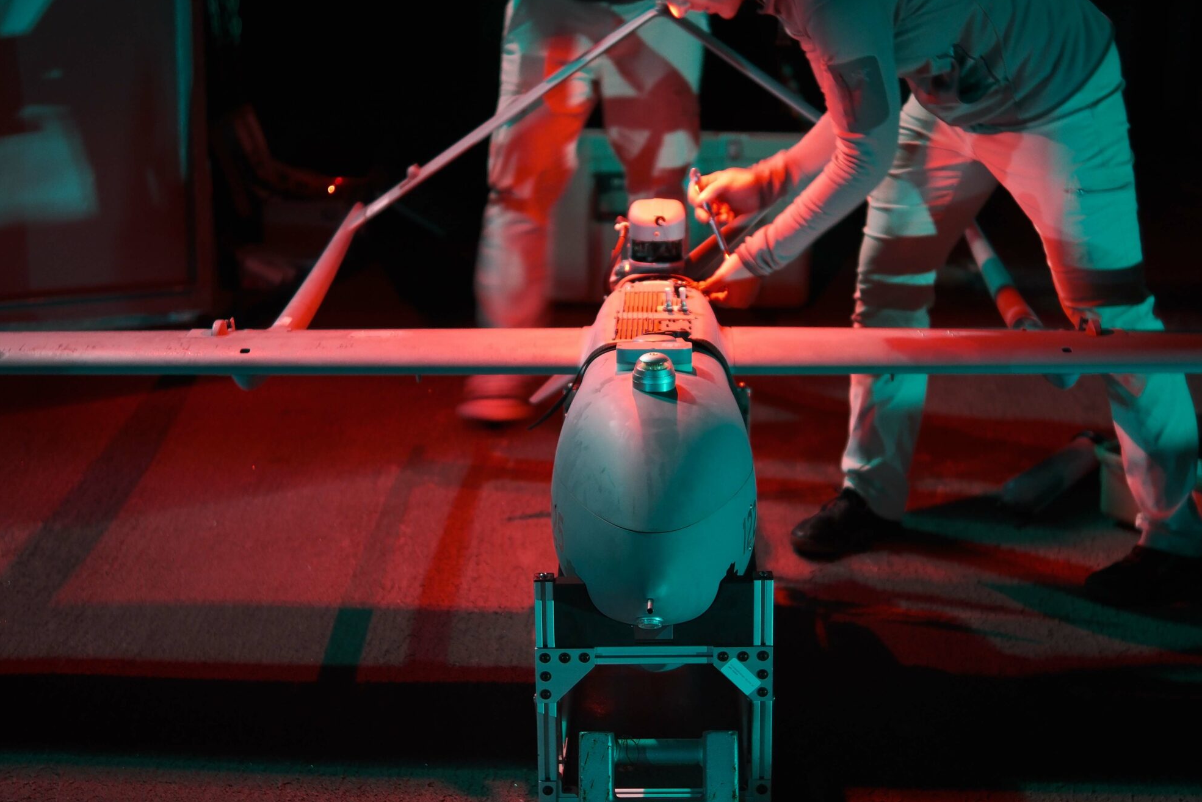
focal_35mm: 65
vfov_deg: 20.9
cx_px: 643
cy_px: 416
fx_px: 2170
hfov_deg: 30.9
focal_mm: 33
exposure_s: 1/10
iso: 1000
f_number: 1.4
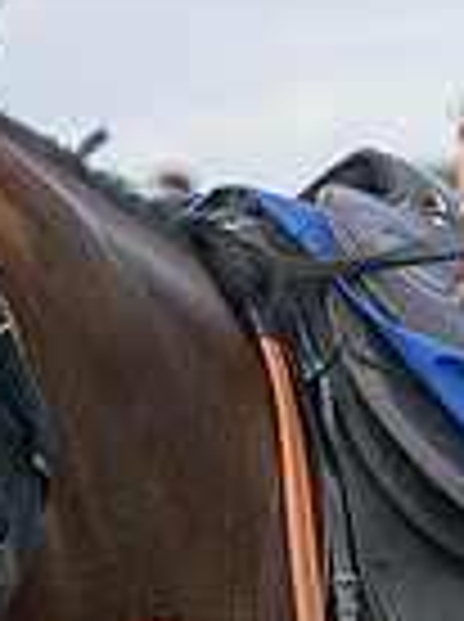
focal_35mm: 590
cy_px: 382
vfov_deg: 3.4
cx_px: 474
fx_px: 10577
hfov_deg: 2.5
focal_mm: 101
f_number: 5
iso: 400
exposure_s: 1/1600
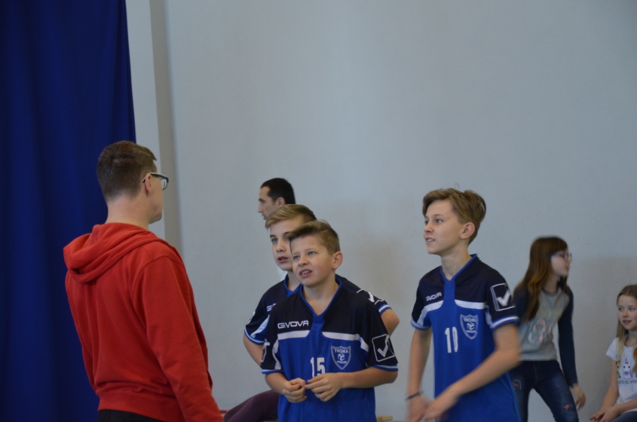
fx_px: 2595
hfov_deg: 14.0
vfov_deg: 9.3
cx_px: 318
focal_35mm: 147
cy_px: 211
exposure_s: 1/40
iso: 800
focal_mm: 98
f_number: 5.6
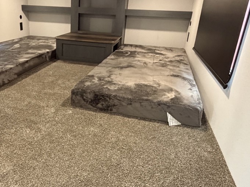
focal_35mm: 33
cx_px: 82
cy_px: 102
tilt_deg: -22.0
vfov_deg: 42.9
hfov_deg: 54.2
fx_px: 238
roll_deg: -0.9
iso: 800
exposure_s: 1/60
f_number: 2.2
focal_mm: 2.22
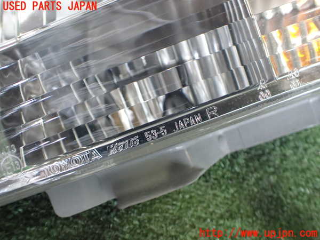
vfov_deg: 46.8
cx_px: 160
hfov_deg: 60.0
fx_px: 277
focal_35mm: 30
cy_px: 120
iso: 800
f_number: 2.3
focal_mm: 5.4
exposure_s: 1/125
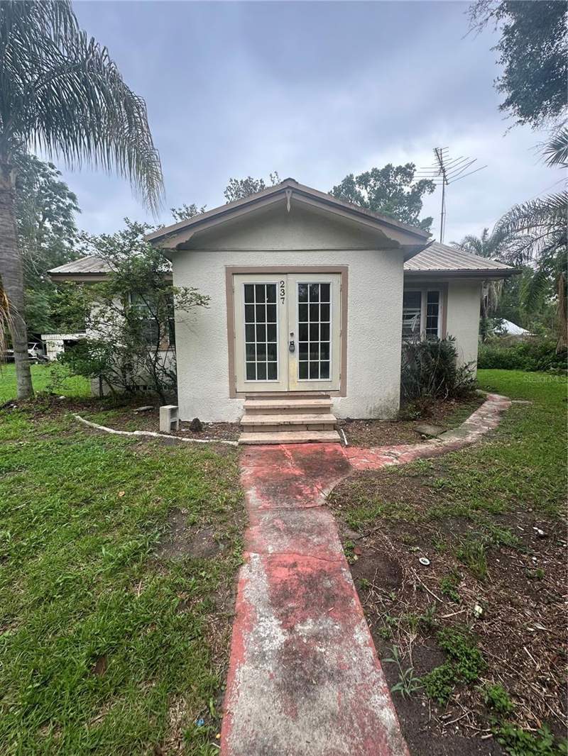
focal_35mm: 14
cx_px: 284
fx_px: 306
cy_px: 378
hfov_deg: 85.7
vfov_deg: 102.1
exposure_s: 1/99
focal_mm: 2.22
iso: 50
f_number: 2.2
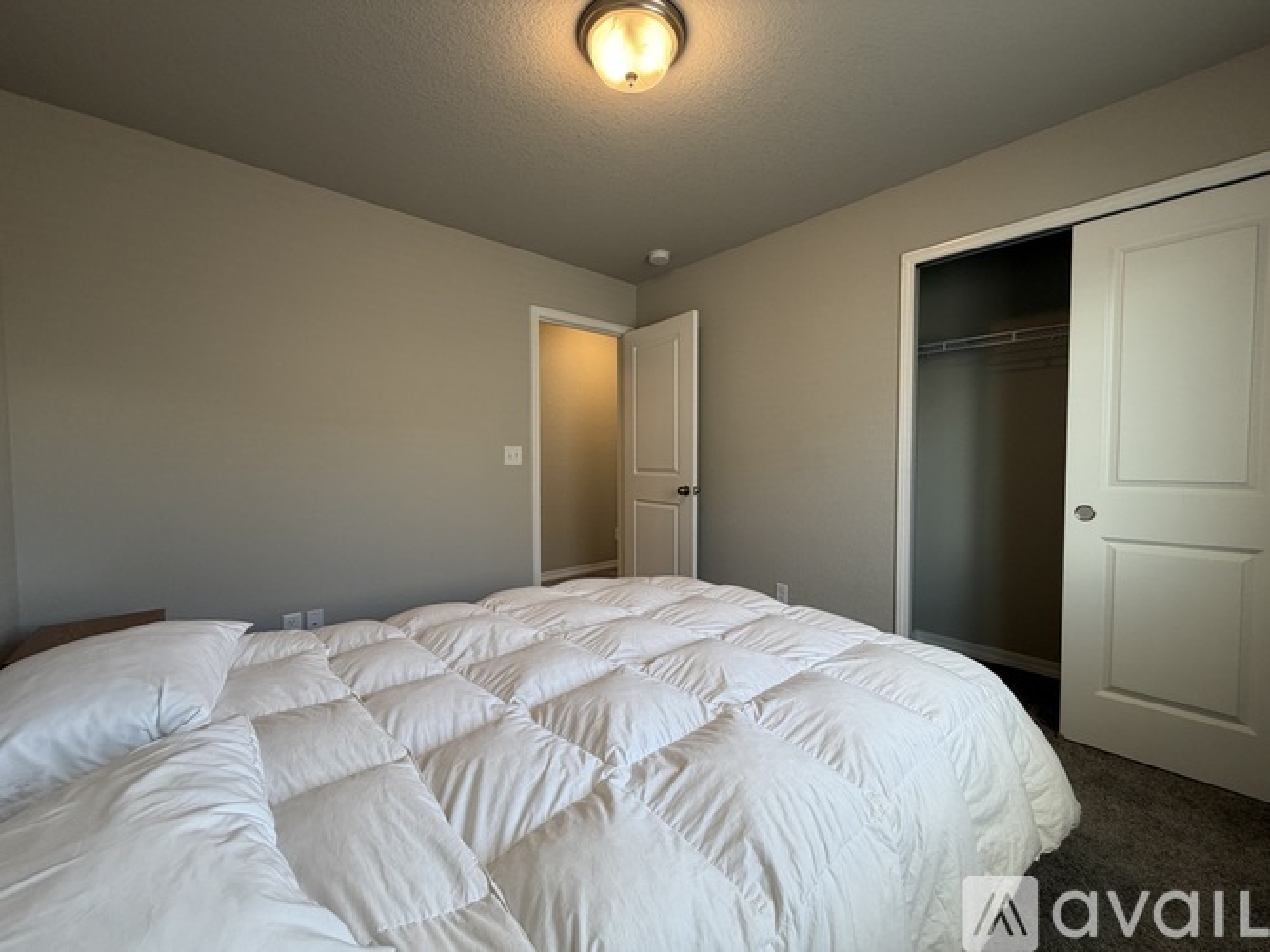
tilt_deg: -0.9
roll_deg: +0.4
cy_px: 476
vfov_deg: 85.7
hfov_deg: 102.1
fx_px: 514
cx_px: 635
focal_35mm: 14
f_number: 2.2
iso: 125
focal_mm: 2.22
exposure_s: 1/120
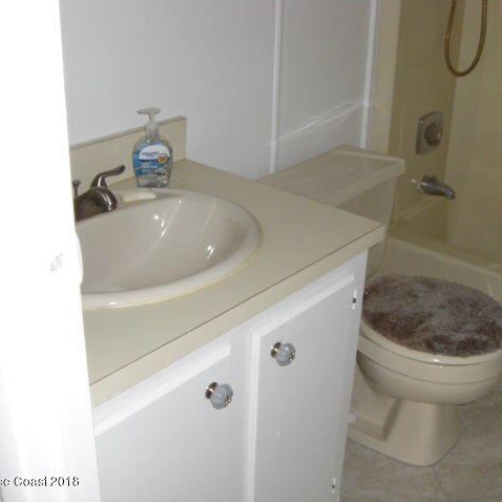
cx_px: 305
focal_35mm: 45
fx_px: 738
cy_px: 251
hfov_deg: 37.4
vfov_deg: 37.6
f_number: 2.7
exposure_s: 1/60
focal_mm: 6.2
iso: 200
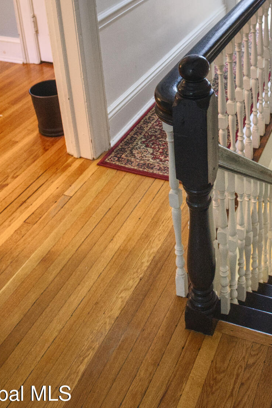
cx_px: 207
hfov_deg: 30.6
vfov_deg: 42.6
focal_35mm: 43
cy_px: 61
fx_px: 487
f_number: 2.8
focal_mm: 16
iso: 1000
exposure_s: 1/60
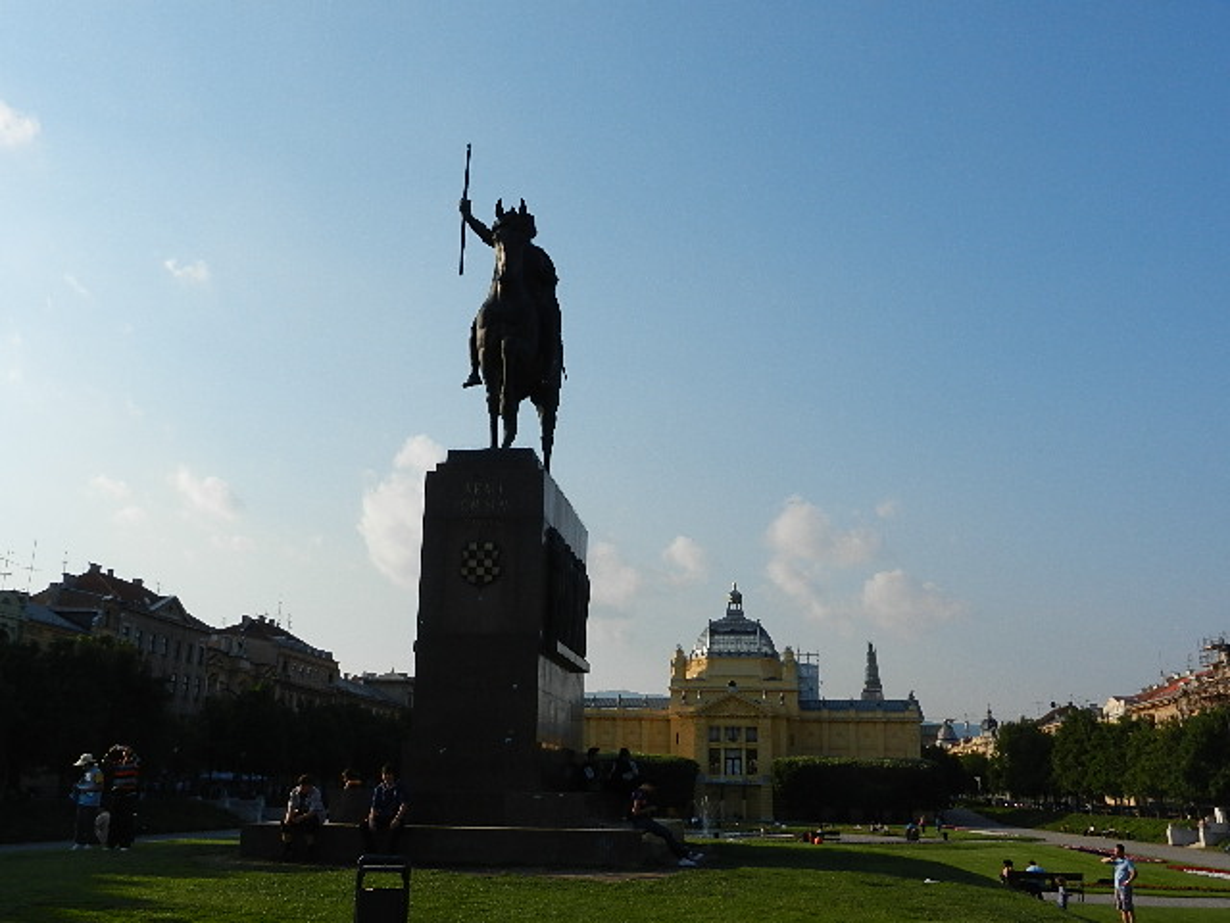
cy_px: 462
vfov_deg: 42.9
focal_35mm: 33
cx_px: 615
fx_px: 1173
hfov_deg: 55.4
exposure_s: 1/1600
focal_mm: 5.9
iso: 160
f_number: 3.8
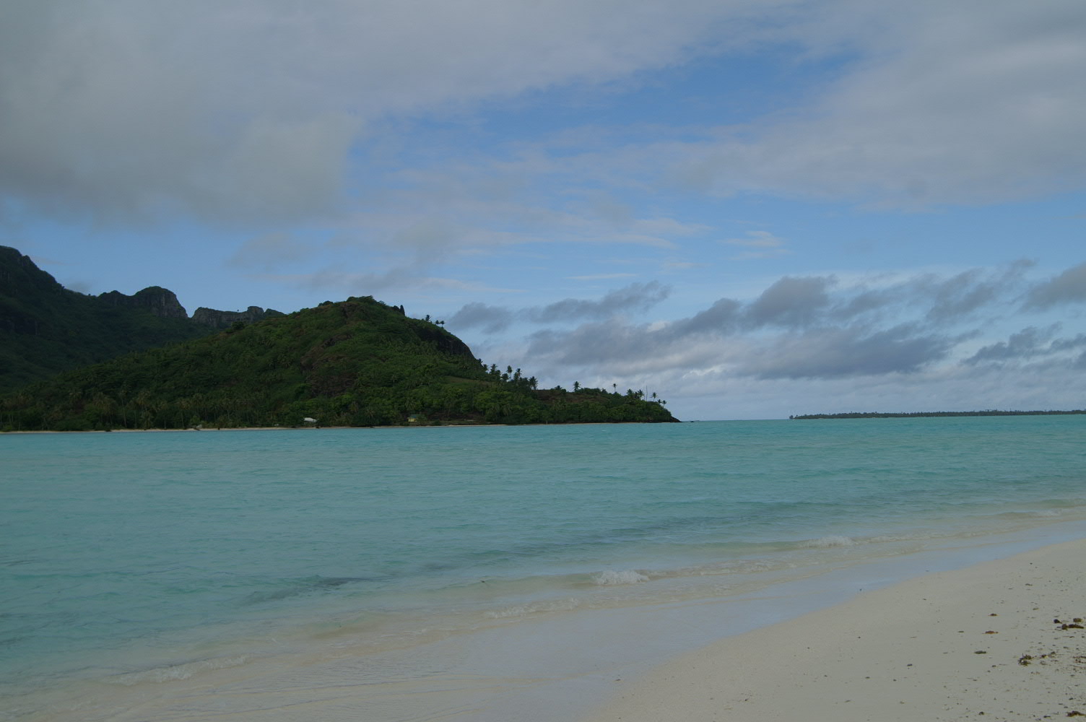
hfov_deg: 49.6
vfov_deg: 34.1
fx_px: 1175
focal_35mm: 39
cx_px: 543
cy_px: 361
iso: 100
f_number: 8
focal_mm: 26
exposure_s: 1/640
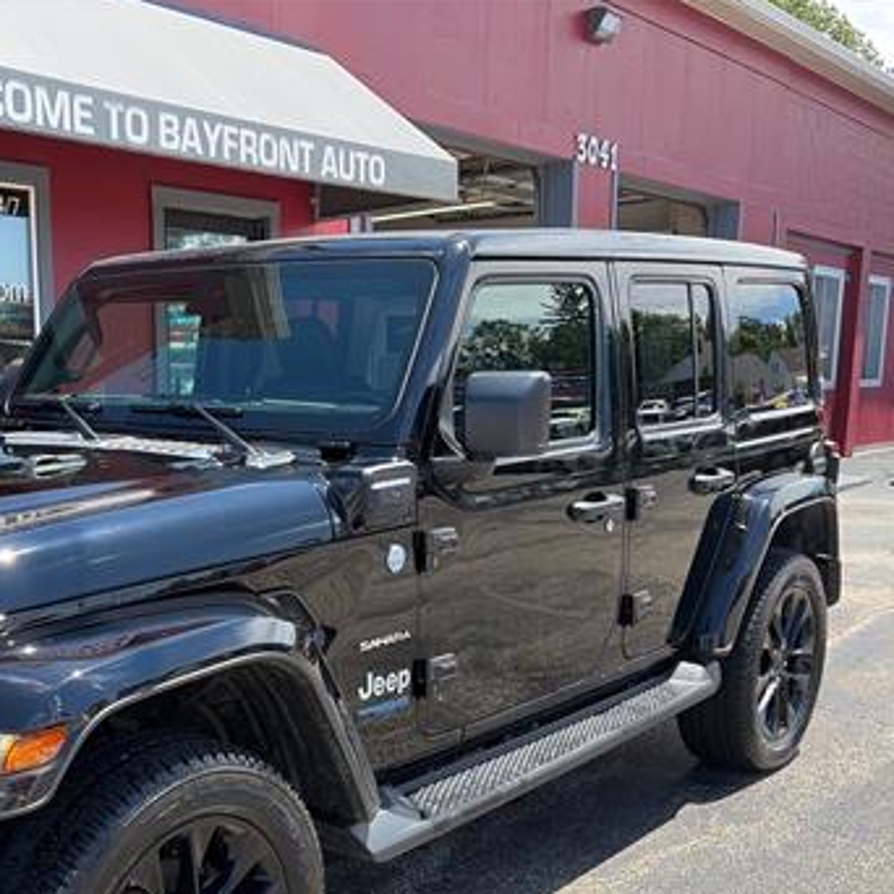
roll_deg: +1.1
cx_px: 225
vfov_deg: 38.6
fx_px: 1256
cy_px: 617
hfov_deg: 38.2
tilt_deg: -10.8
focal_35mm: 43
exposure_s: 1/1032
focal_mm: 5.96
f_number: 1.6
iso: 50
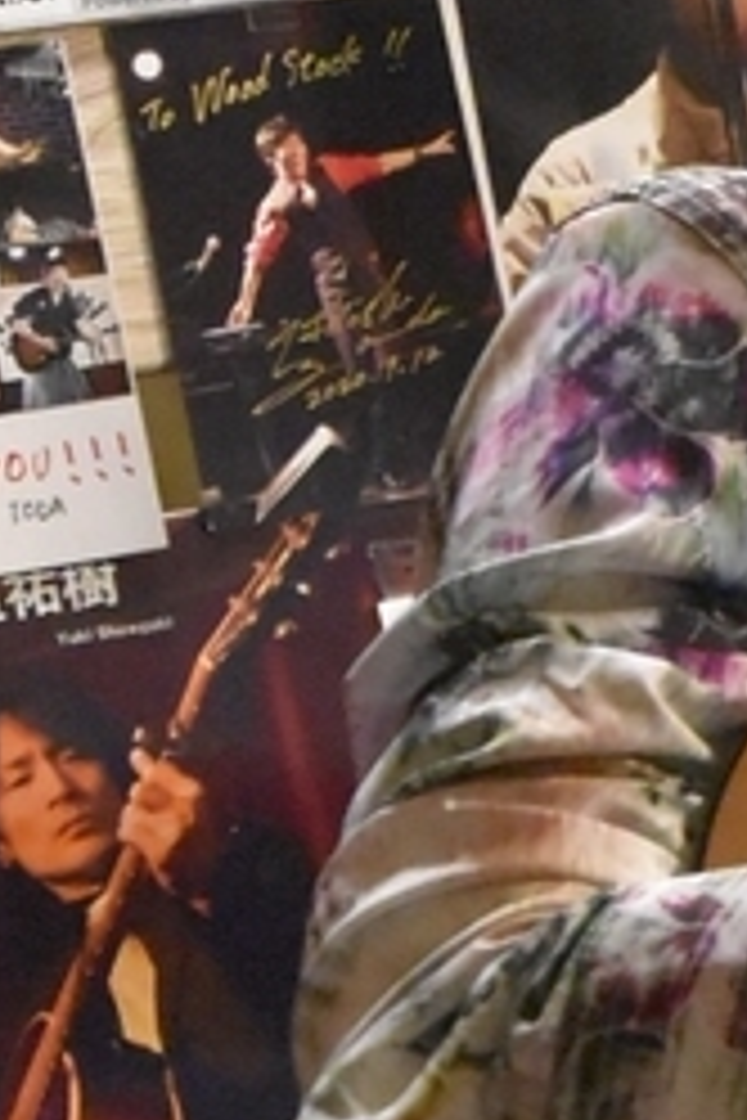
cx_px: 1778
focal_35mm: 253
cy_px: 693
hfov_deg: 5.3
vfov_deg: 8.1
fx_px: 7887
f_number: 4.5
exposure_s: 1/60
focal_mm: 35
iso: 8000
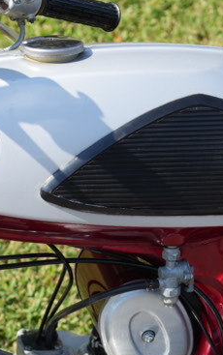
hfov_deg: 8.4
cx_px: 166
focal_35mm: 157
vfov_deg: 13.2
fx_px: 1524
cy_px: 296
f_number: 3.5
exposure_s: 1/640
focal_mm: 35
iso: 100
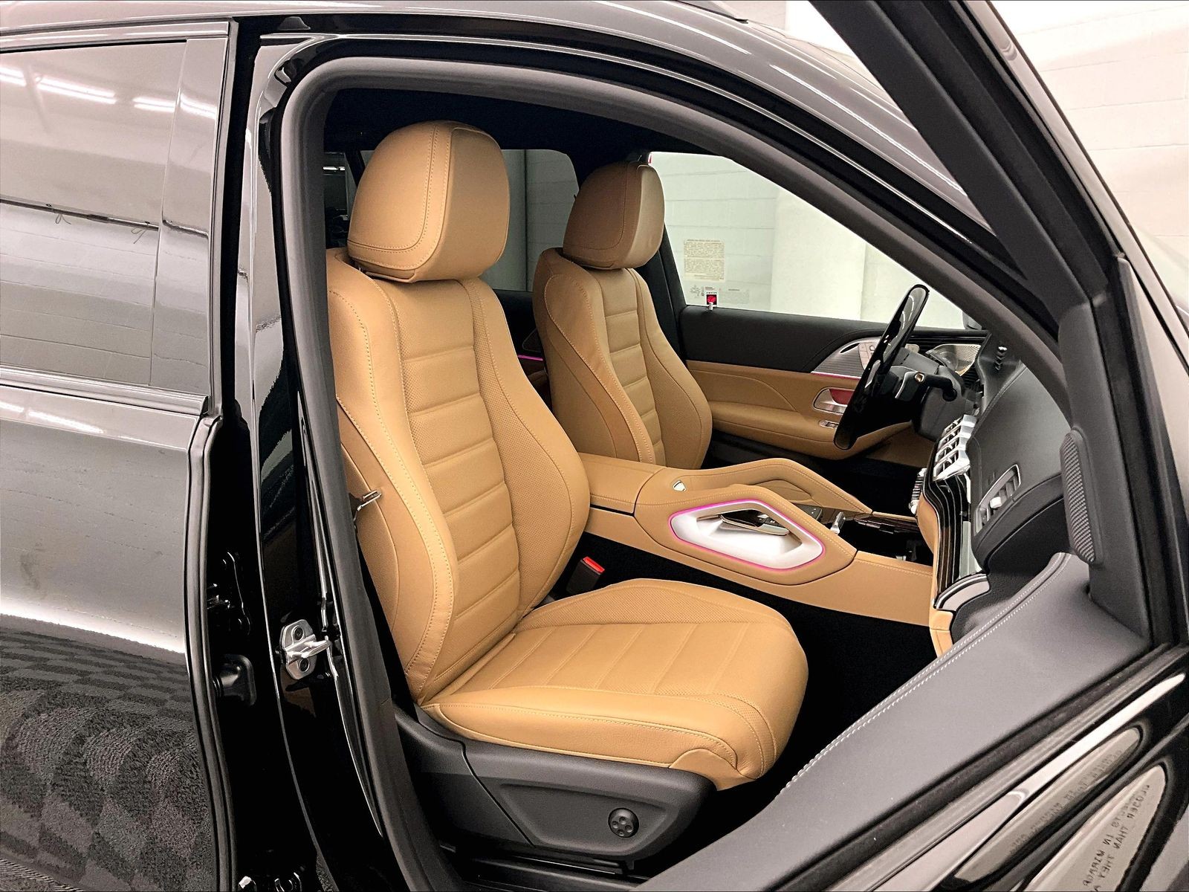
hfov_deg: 61.7
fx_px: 996
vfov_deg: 48.2
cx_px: 594
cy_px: 446
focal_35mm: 29
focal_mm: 3
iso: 200
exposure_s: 1/60
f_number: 1.8
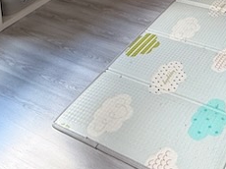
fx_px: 398
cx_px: 197
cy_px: -164
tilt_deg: -5.5
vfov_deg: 17.5
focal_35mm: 61
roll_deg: +1.8
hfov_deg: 30.5
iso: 320
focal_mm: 2.22
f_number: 2.2
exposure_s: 1/100
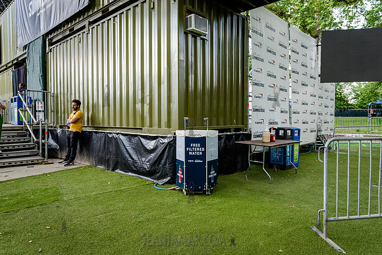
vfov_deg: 52.4
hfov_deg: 72.8
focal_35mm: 24
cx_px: 191
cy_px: 128
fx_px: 259
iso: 2000
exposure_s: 1/400
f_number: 4.5
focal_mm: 24
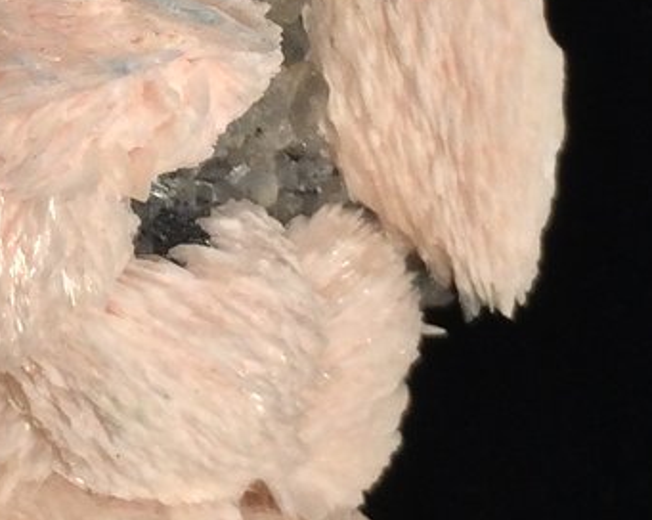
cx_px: -40
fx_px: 2564
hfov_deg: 14.2
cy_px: -182
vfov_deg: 11.3
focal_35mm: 133
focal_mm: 4.15
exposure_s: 1/387
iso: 32
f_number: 2.2
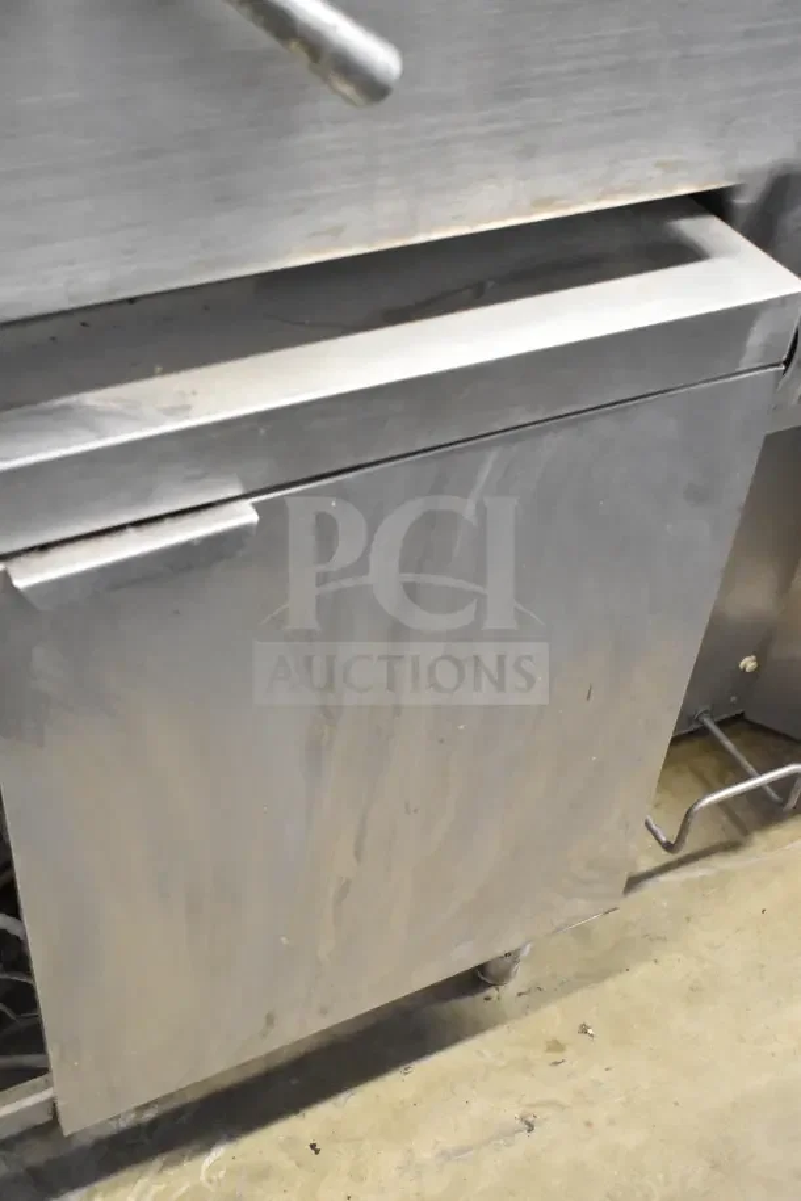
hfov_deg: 31.9
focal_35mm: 42
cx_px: 400
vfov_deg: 46.4
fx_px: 1402
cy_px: 600
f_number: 4.2
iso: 6400
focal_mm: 28
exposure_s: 1/50
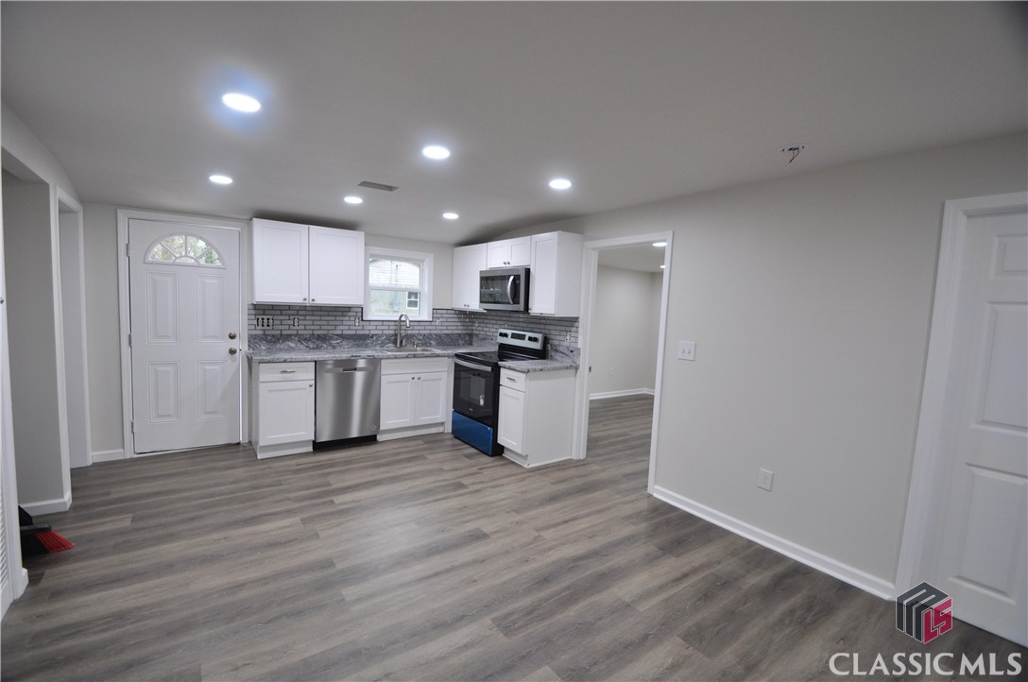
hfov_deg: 100.5
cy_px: 341
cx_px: 514
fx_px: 428
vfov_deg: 77.1
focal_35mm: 15
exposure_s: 1/60
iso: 400
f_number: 4
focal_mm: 10
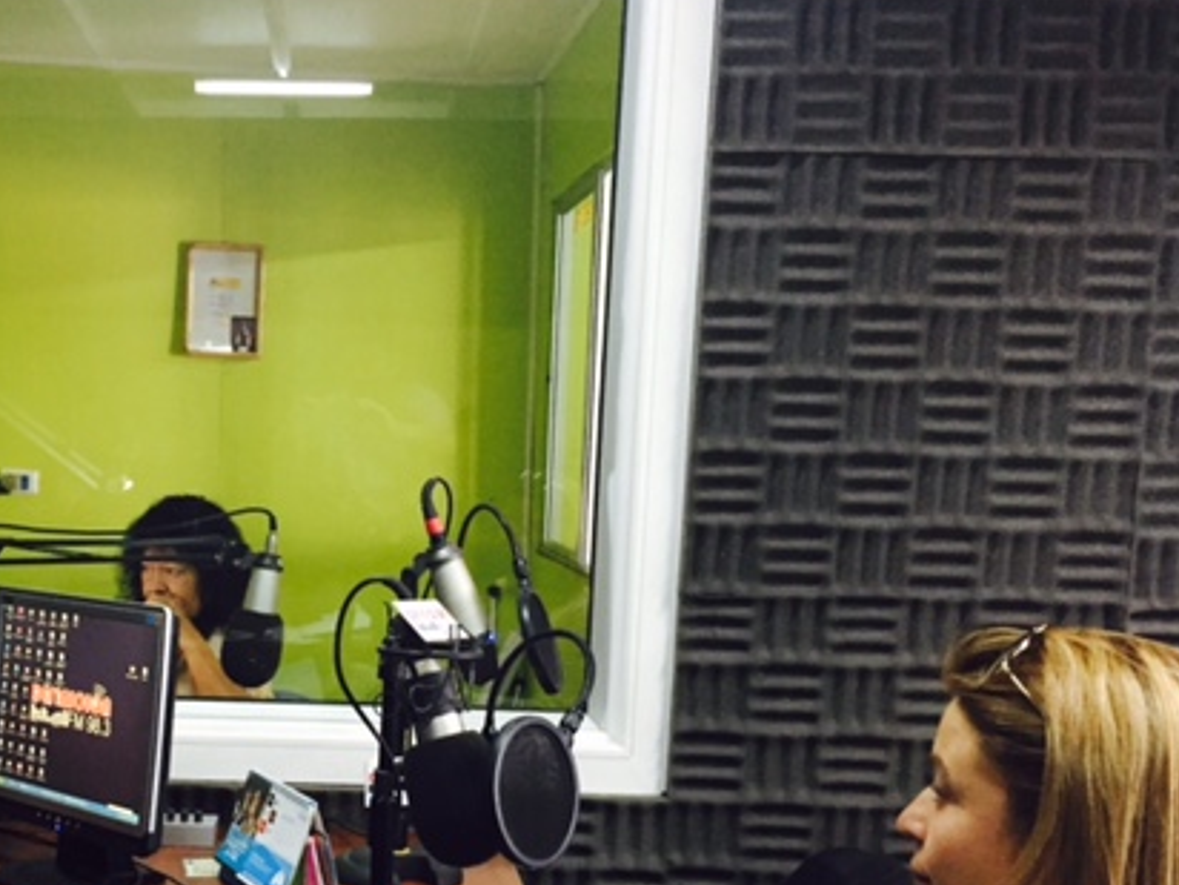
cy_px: 604
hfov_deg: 40.8
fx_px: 1533
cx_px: 286
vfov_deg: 31.9
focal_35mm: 45
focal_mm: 4.15
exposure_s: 1/17
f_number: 2.2
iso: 250
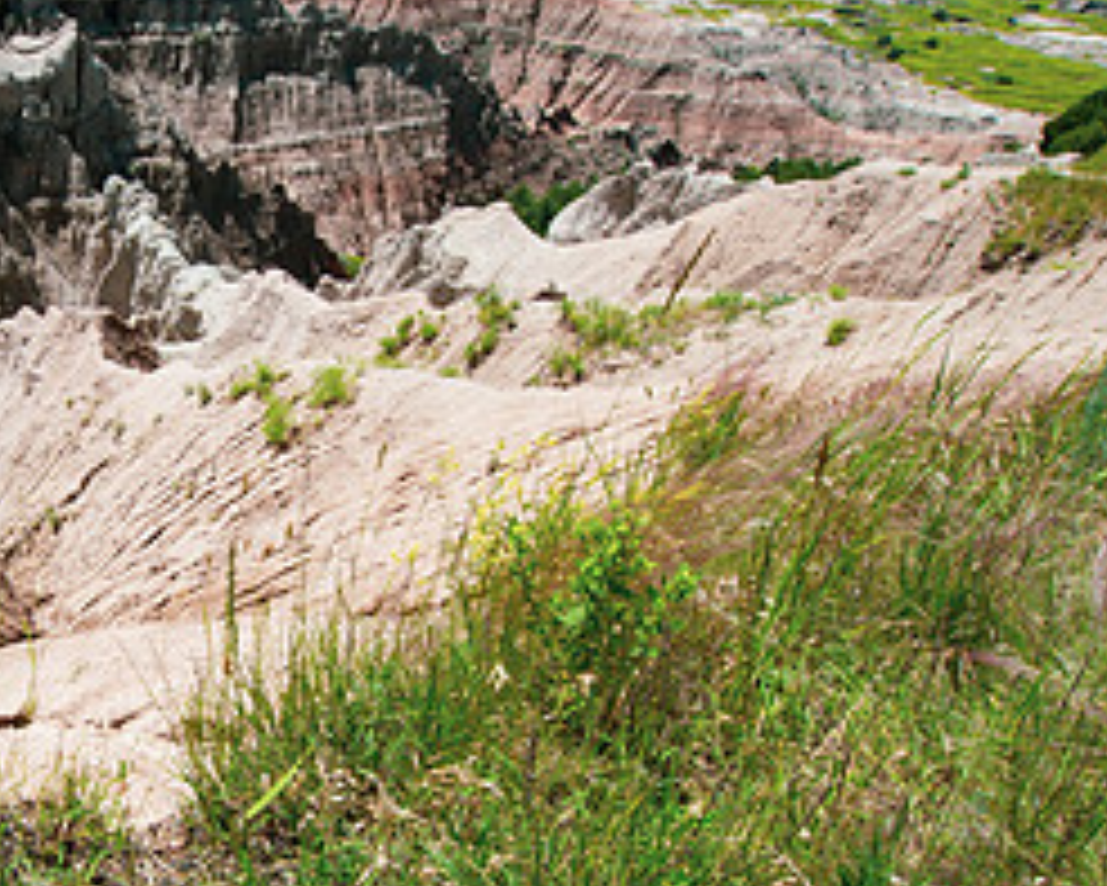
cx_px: 104
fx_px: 1016
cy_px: 612
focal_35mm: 31
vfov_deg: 46.2
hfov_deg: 50.5
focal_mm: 14
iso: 320
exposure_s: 1/125
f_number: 20
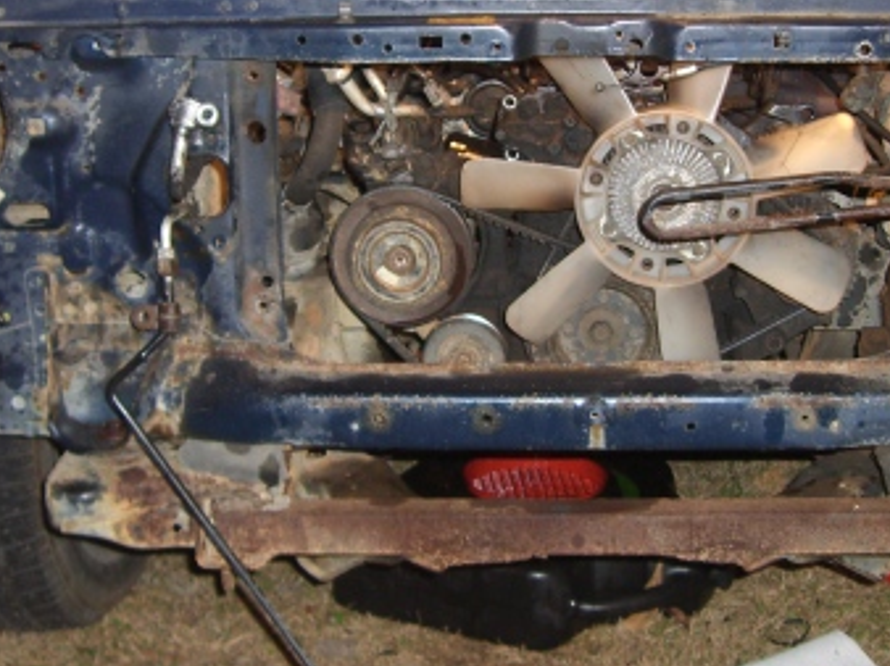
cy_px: 208
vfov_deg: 20.3
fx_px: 1850
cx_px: 532
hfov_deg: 27.0
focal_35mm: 72
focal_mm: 6.2
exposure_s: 1/60
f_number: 2.7
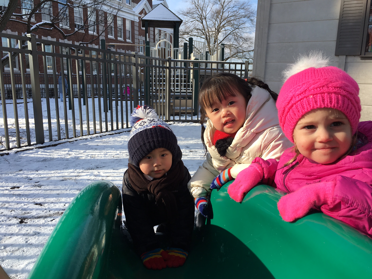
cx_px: 186
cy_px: 140
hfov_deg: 61.7
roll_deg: -1.7
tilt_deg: -8.7
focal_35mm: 29
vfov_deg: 48.2
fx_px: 312
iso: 25
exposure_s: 1/916
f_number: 2.2
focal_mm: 4.15
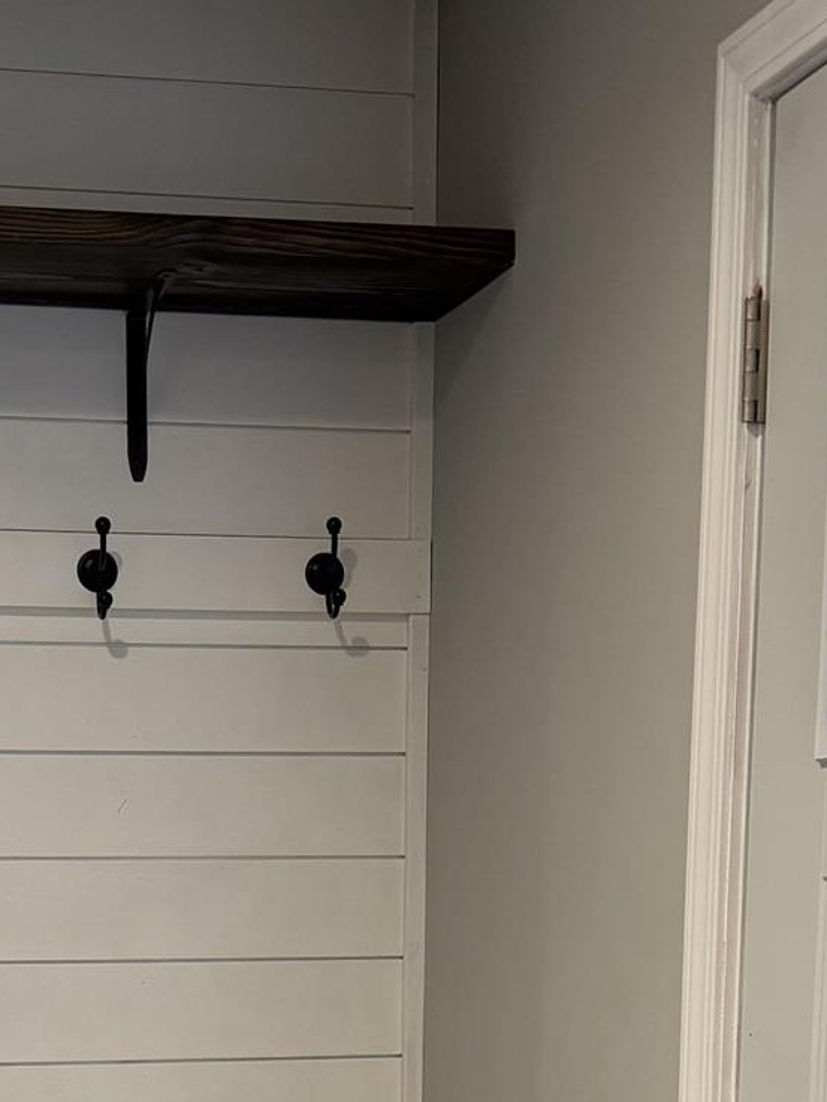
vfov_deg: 24.1
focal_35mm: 75
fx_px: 2388
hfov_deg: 19.6
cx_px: 250
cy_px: 1252
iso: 160
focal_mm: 6.76
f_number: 1.78
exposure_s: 1/60
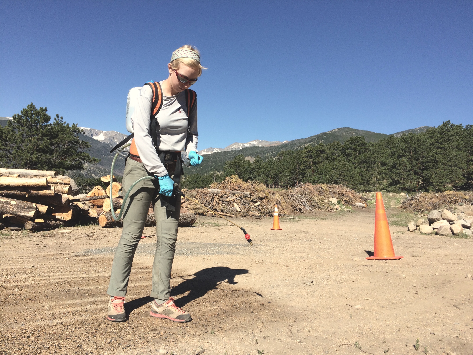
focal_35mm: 29
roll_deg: -2.9
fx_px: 396
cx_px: 236
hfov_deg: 61.7
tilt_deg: -0.5
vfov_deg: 48.2
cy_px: 178
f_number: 2.2
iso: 32
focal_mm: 4.15
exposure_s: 1/1866
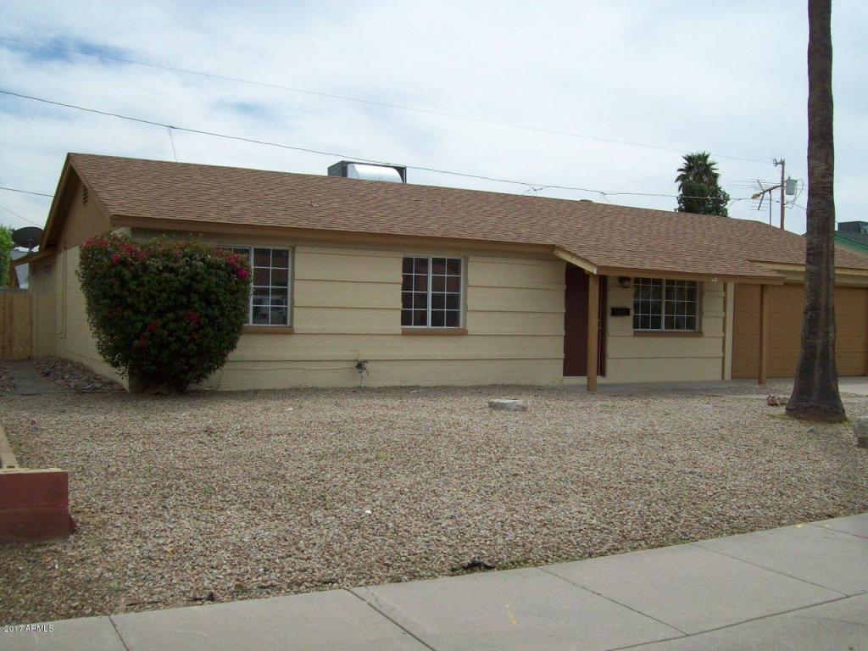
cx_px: 434
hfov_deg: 51.4
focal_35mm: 36
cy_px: 326
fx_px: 903
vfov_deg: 39.7
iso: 80
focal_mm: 6
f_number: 4.8
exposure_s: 1/787
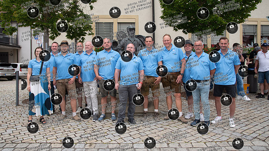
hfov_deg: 66.5
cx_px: 128
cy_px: 70
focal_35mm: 29
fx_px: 205
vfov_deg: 40.5
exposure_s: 1/400
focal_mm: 17
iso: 100
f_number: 3.5
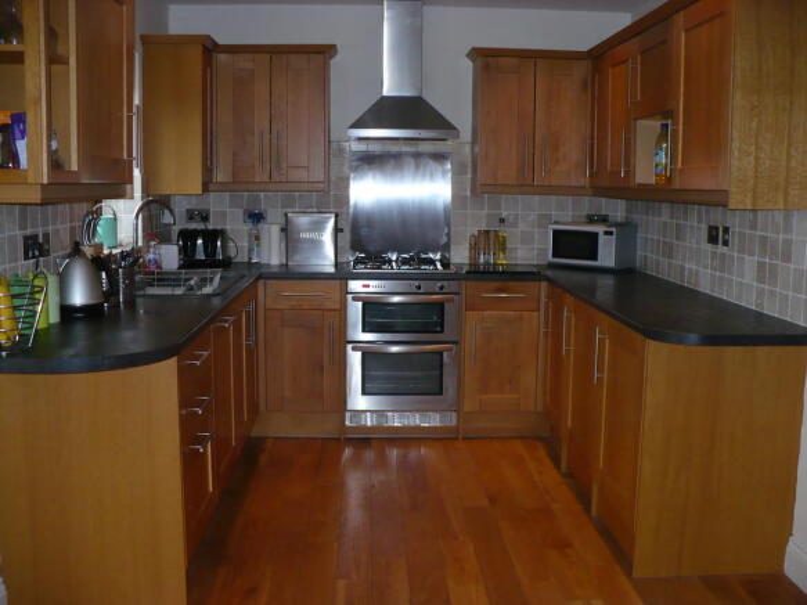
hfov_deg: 50.1
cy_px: 302
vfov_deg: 38.7
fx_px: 862
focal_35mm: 37
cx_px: 404
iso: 200
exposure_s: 1/30
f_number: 2.8
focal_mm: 6.1
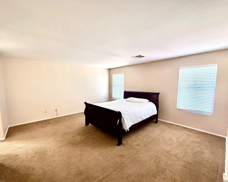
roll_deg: +0.2
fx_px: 101
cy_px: 93
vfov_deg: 84.0
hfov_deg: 96.6
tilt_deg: -6.3
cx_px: 104
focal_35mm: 15
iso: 250
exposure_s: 1/120
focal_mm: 2.22
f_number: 2.2
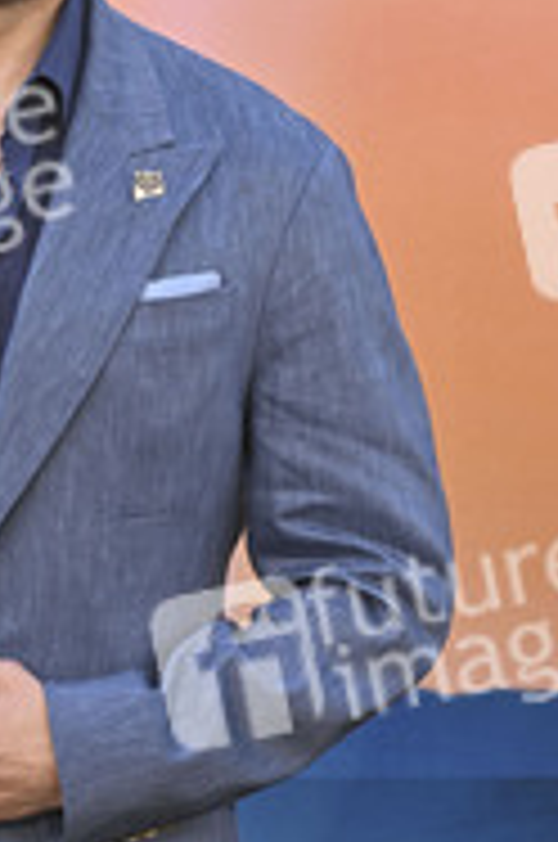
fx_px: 3897
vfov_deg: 12.3
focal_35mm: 167
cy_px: 419
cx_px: -27
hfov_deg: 8.1
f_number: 7.1
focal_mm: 78
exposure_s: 1/320
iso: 500
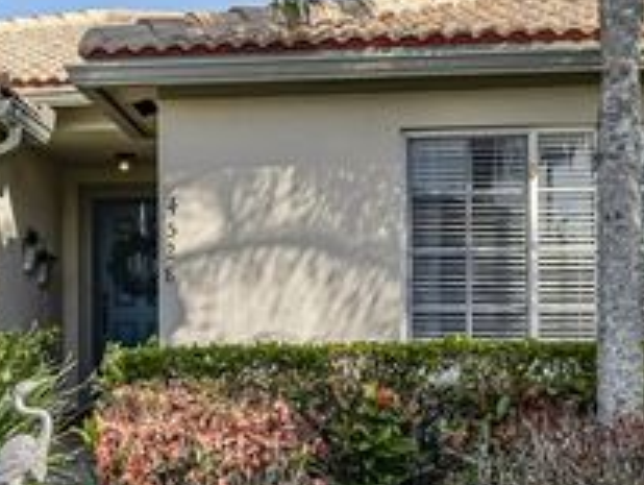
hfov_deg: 30.4
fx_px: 1155
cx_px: 128
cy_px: 282
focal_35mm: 62
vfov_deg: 23.7
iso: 100
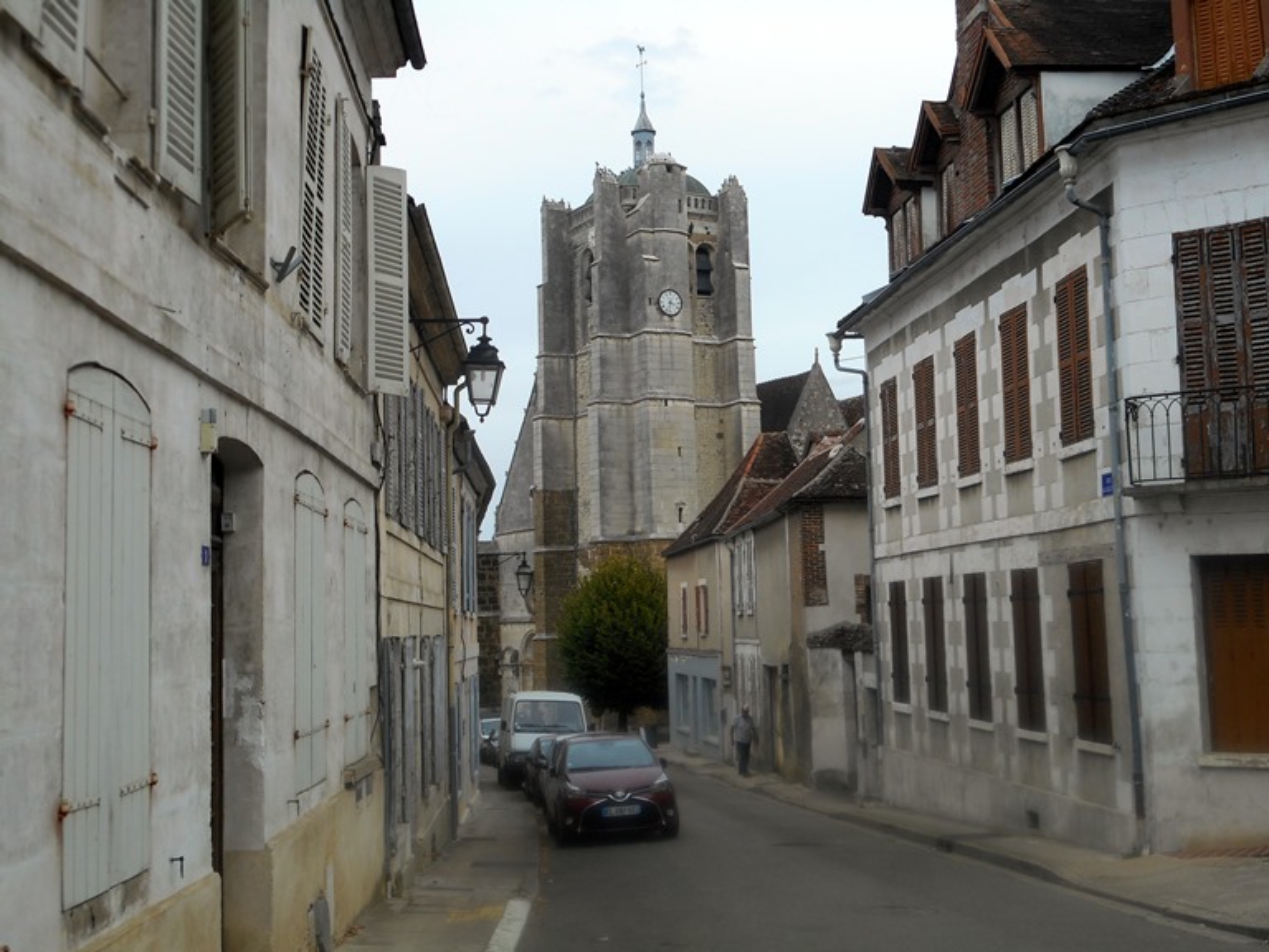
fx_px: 1613
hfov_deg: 42.9
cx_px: 634
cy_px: 476
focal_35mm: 44
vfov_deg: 32.9
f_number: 4.7
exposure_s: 1/320
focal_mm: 7.9
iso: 80
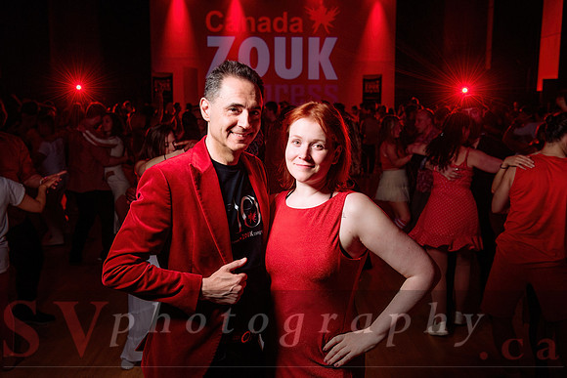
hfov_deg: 51.7
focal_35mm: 37
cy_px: 186
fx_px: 585
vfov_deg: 35.9
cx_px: 290
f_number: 4.5
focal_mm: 36
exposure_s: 1/50
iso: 1000
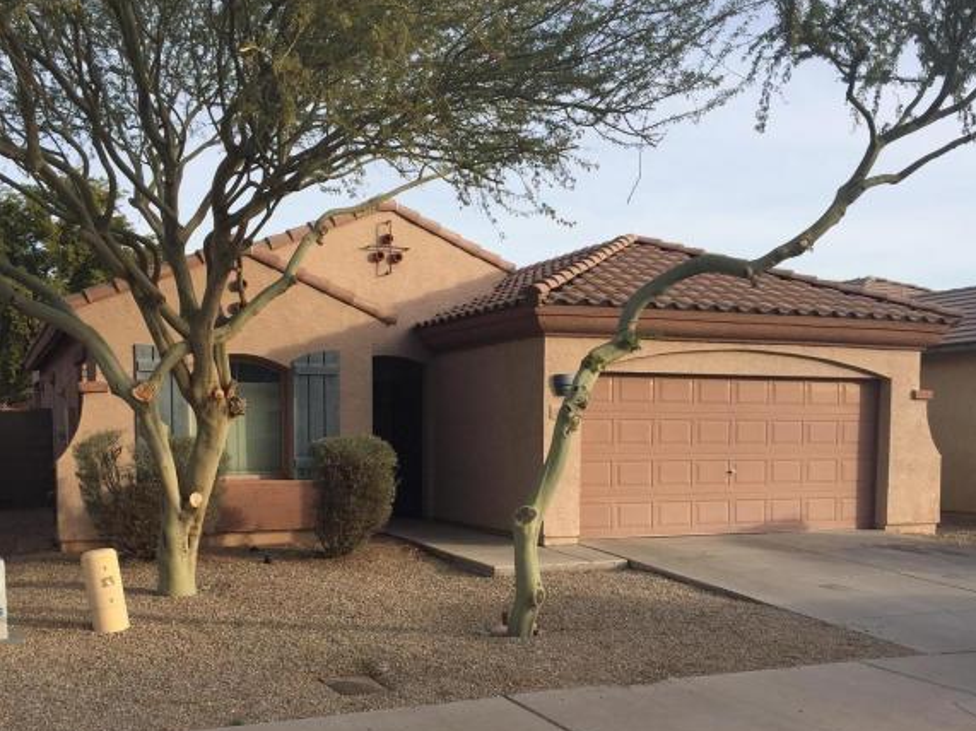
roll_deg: -1.1
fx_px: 1099
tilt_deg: -4.8
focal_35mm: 39
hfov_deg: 47.9
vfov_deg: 36.3
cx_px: 491
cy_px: 507
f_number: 2.2
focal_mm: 4.15
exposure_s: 1/1041
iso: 32
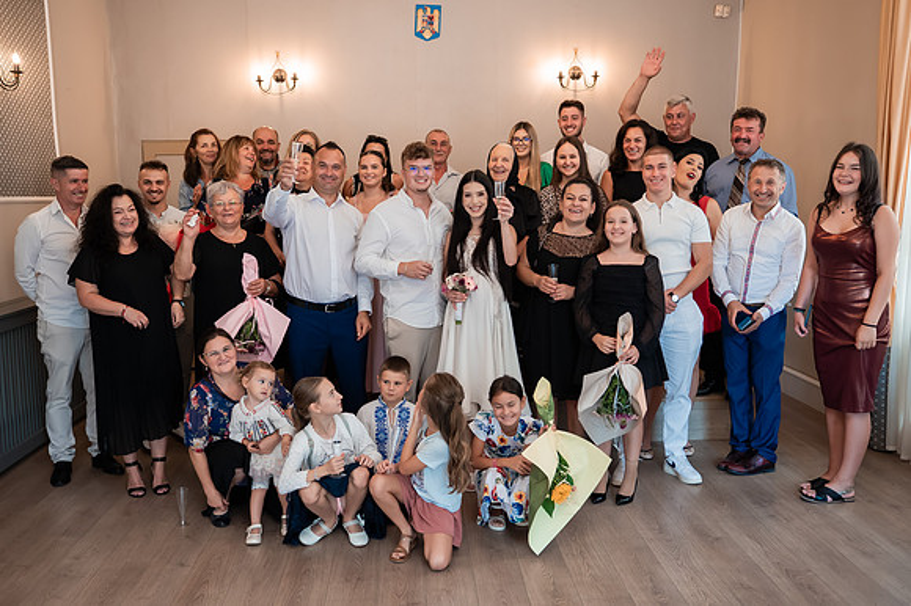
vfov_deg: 39.6
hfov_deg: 56.8
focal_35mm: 33
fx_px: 843
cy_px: 312
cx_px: 435
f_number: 2.8
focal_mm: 28
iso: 1600
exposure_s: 1/200
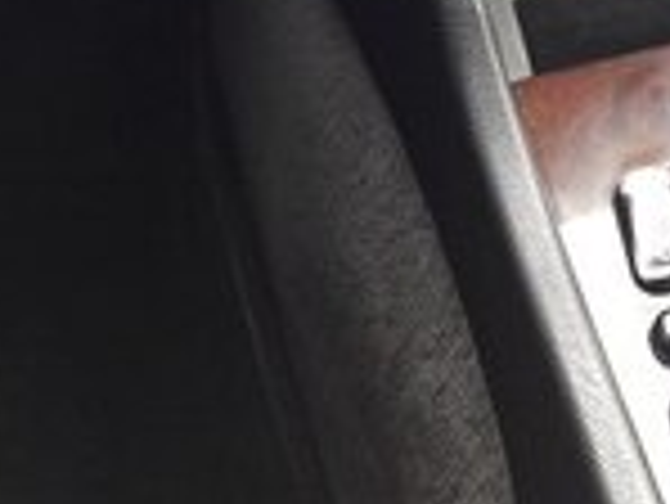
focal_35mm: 93
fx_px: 1801
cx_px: 800
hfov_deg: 19.8
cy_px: -608
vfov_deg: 13.0
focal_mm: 3.7
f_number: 1.9
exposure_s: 1/33
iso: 64
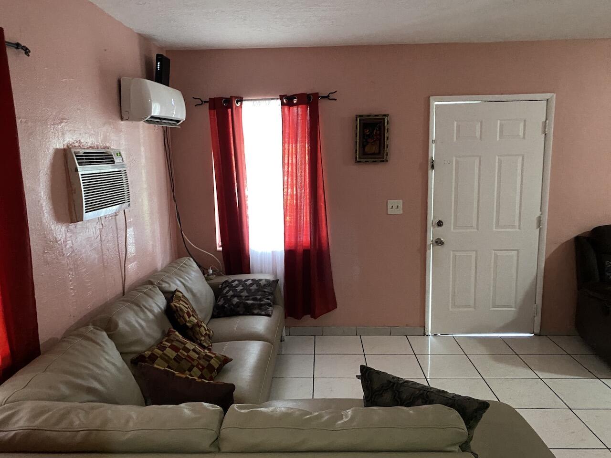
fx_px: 459
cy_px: 229
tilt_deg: -12.1
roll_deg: -0.3
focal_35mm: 26
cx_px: 306
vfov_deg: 53.1
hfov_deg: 67.3
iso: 640
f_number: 1.8
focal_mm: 4.25
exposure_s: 1/30
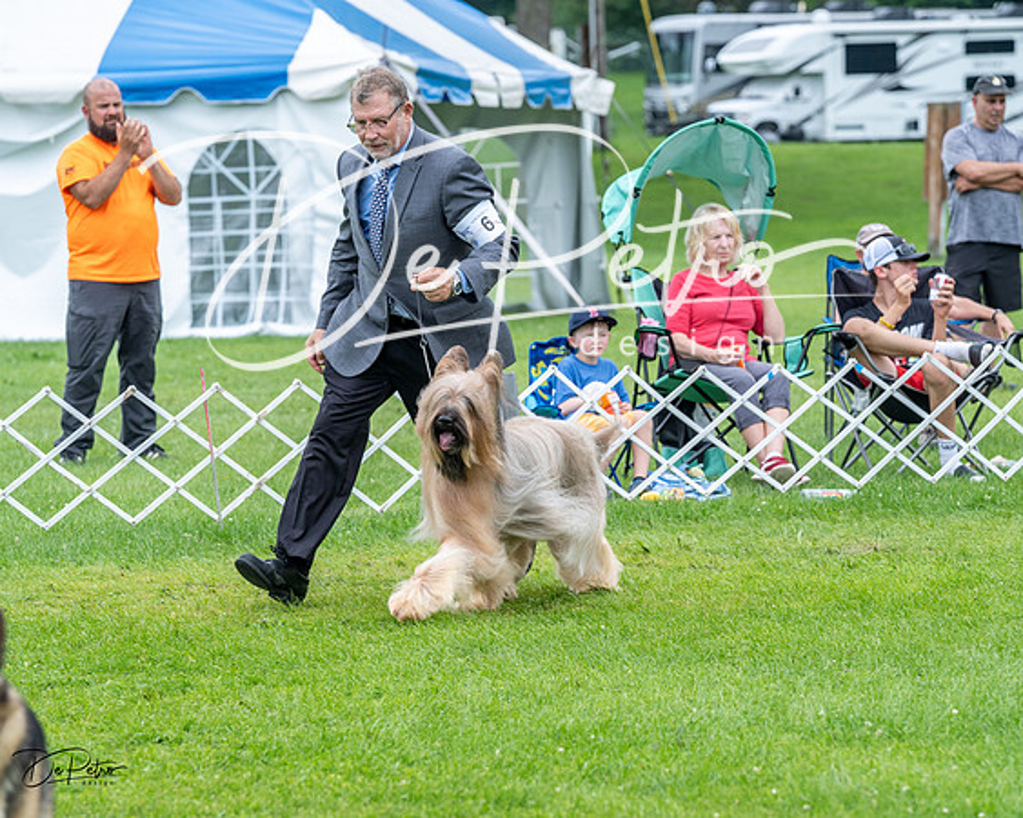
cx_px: 512
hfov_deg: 11.7
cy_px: 409
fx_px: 5011
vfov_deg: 9.3
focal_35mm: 166
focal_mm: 147
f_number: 5
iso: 400
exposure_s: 1/800
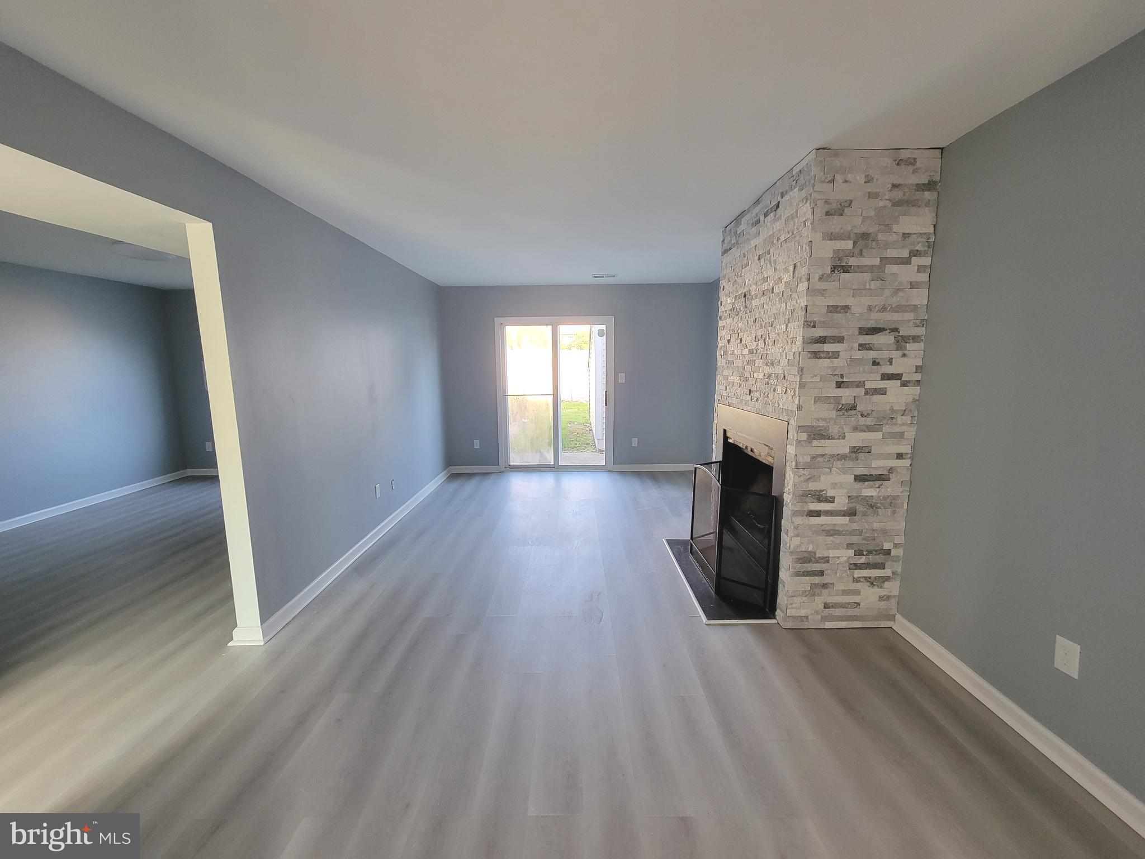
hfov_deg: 106.2
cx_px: 572
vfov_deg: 89.9
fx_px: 430
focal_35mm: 13
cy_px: 430
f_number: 2.2
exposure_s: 1/60
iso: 200
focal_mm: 2.2
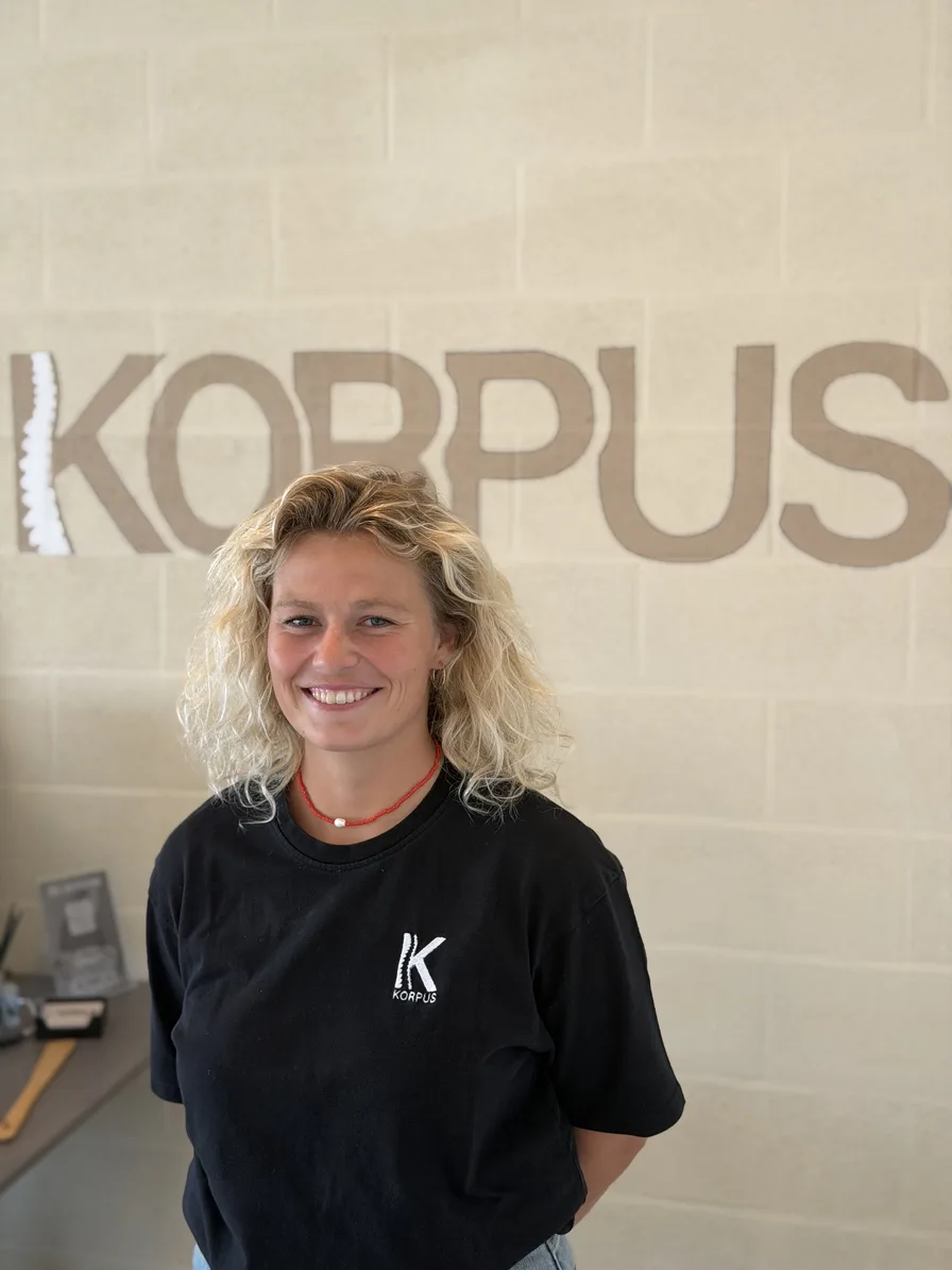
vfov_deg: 39.7
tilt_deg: -6.1
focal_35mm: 48
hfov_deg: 30.3
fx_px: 1760
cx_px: 476
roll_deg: +1.0
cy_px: 635
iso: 100
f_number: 1.78
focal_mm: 6.76
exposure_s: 1/64
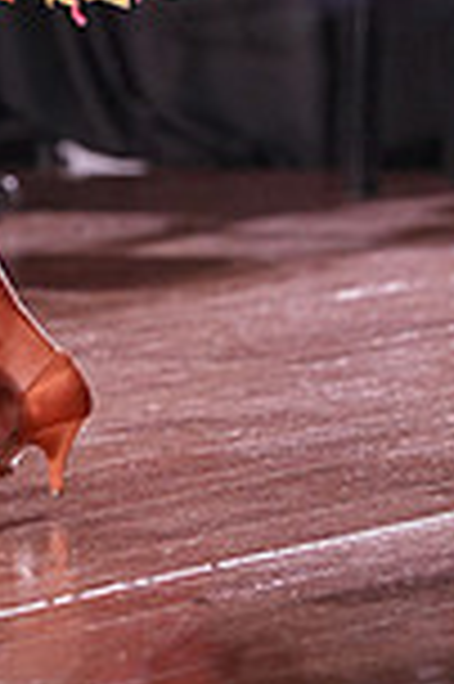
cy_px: -464
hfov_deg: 2.1
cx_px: -299
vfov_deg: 3.2
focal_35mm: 638
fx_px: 12095
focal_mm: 167
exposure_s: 1/500
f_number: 4
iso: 2000
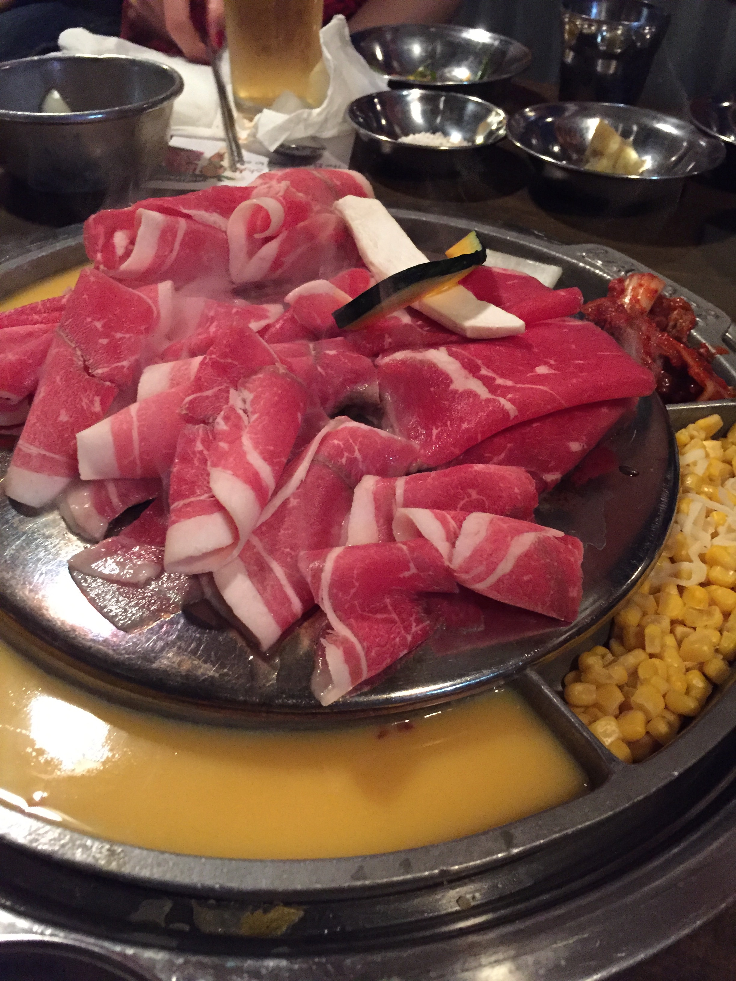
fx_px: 822
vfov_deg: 61.7
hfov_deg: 48.2
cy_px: 490
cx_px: 368
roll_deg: -0.9
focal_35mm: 29
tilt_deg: -43.1
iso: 400
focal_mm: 4.15
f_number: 2.2
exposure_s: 1/15
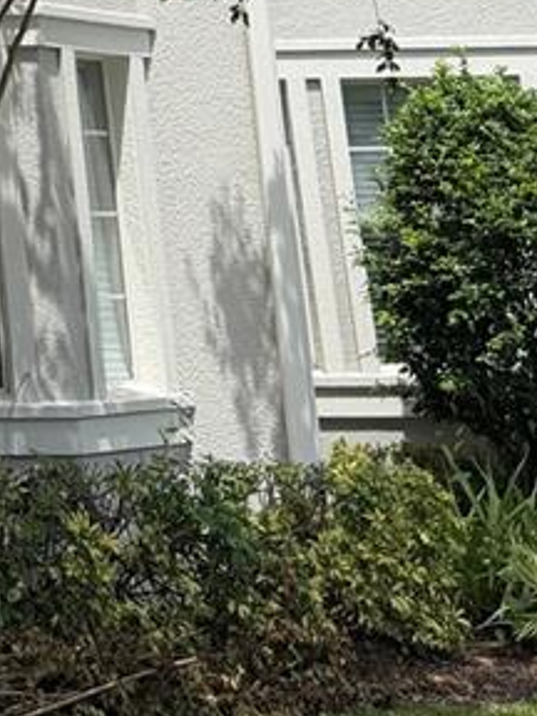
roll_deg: +1.1
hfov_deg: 13.1
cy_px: -532
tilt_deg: +20.6
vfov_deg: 16.7
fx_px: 2068
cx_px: -475
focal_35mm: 100
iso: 100
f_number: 1.78
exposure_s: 1/4167
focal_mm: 6.76
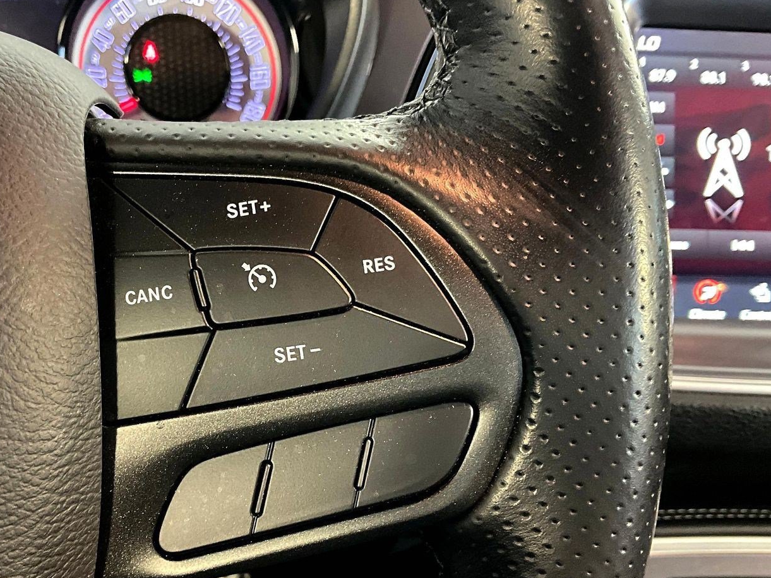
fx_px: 846
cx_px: 308
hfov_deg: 48.7
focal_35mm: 38
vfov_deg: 37.6
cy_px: 345
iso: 320
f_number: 1.8
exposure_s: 1/35
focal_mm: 3
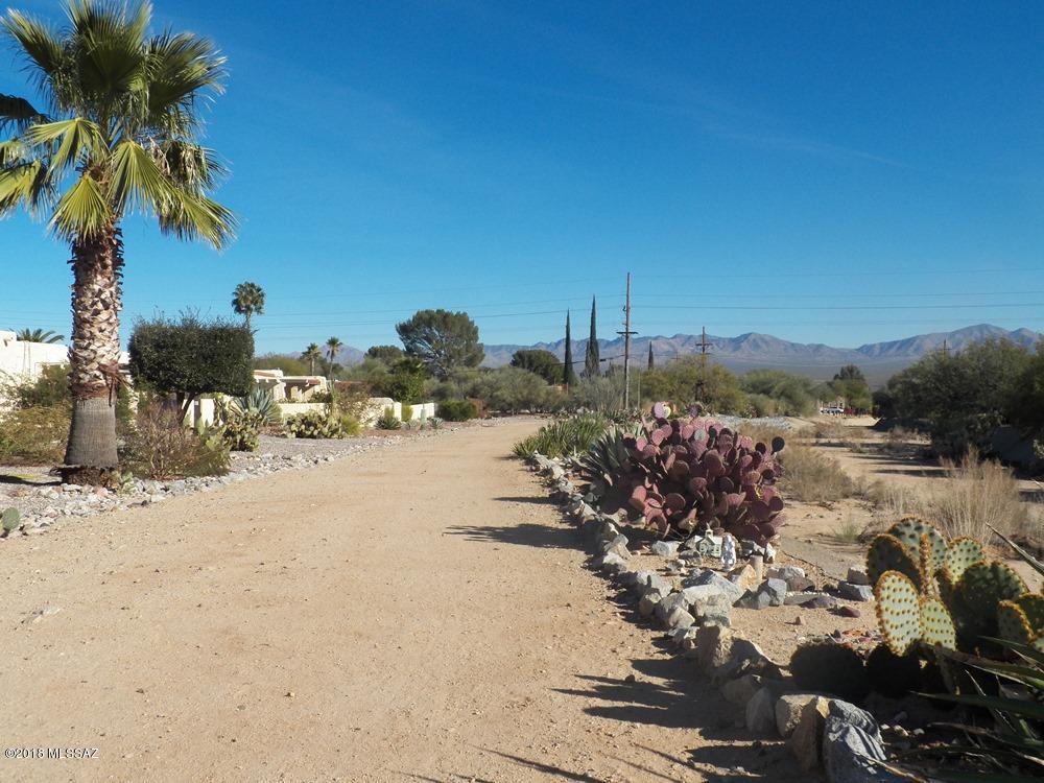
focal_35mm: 35
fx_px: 1056
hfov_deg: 52.6
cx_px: 522
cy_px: 392
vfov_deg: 40.7
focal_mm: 6.3
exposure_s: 1/1250
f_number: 4.5
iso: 125
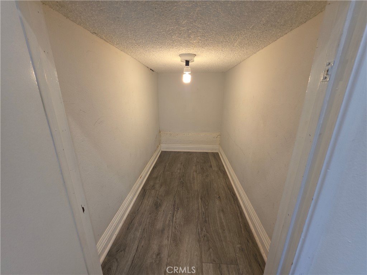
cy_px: 138
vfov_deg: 89.9
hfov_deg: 106.2
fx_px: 138
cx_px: 184
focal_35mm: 13
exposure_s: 1/60
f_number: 1.9
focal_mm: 2.2
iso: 64
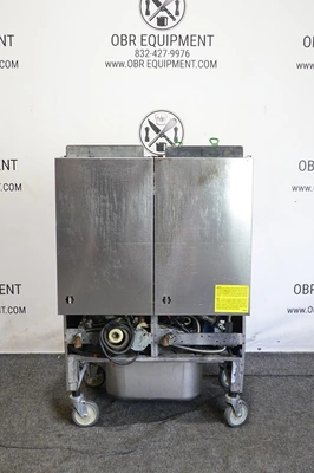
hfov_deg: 31.8
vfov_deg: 46.4
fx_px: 550
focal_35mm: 42
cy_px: 236
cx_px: 157
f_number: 4
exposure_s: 1/50
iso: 800
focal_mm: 15.59
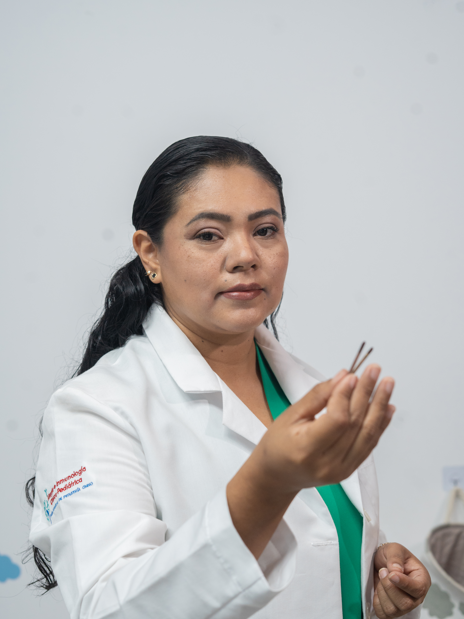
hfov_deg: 26.6
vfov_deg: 34.9
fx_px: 983
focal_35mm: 55
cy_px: 326
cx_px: 230
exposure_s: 1/100
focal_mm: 50
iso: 2000
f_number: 4.5
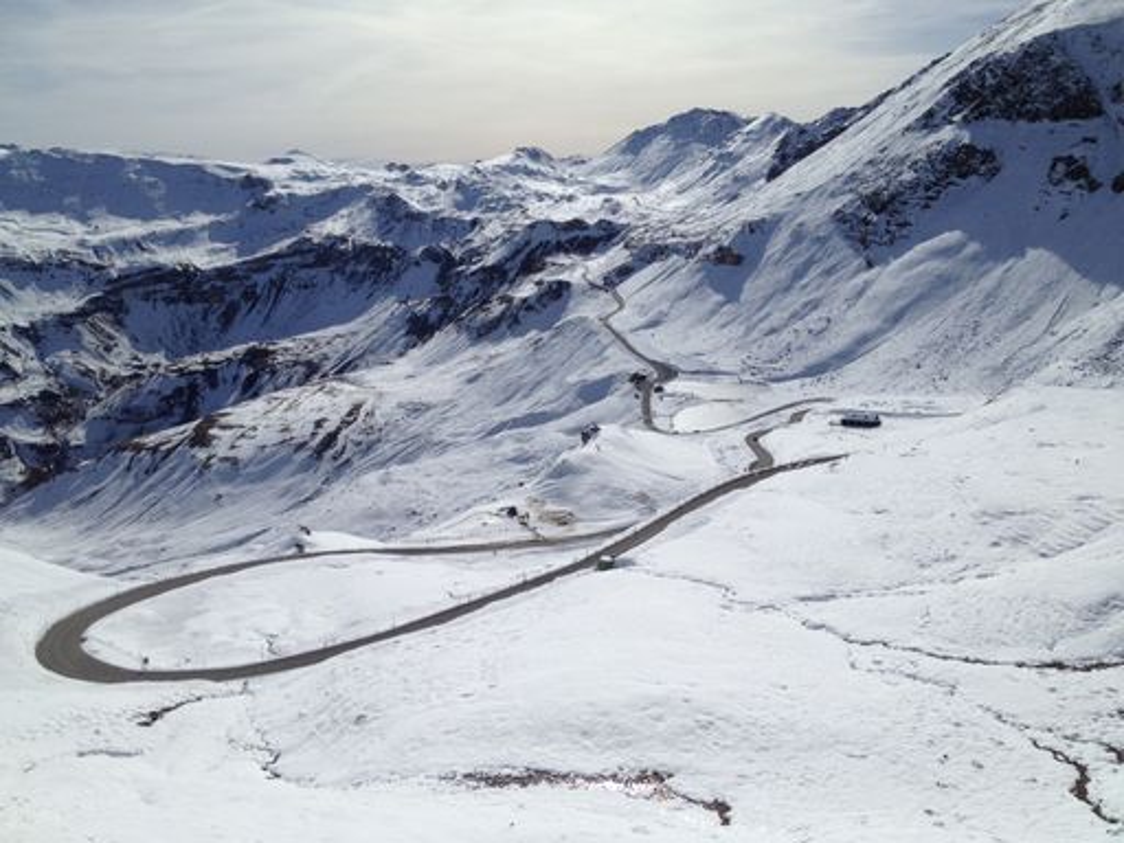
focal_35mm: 35
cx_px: 562
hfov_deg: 52.6
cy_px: 422
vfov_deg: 40.7
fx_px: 1136
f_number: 2.4
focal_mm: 4.28
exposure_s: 1/9259
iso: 64
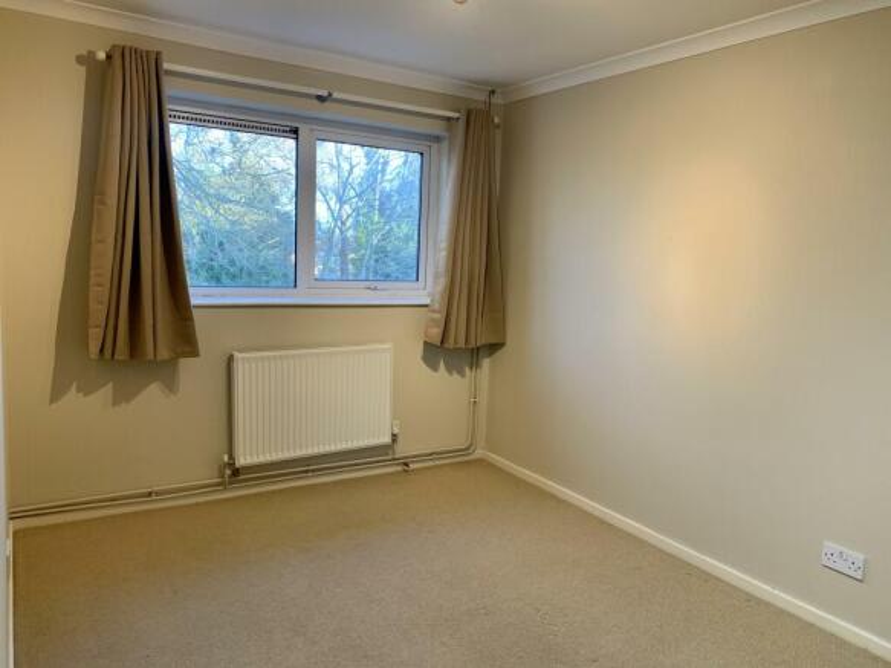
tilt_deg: -7.7
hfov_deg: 67.3
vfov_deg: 53.0
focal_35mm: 26
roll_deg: -2.8
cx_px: 446
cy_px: 334
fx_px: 669
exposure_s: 1/50
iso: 50
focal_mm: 4.25
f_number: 1.8
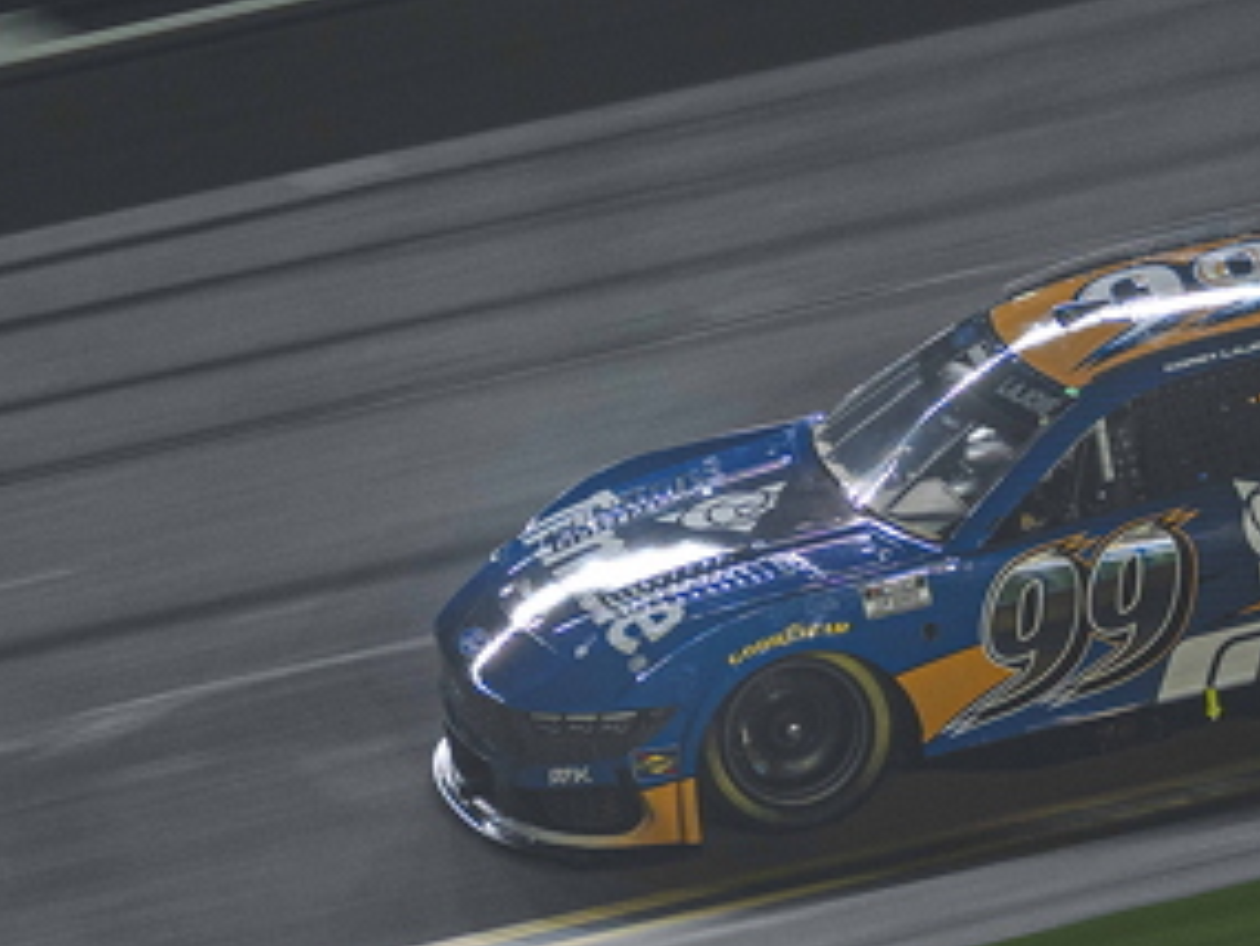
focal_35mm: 294
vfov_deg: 5.1
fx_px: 10706
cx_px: 1021
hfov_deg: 6.7
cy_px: 482
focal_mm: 110
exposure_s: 1/250
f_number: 2.8
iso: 400
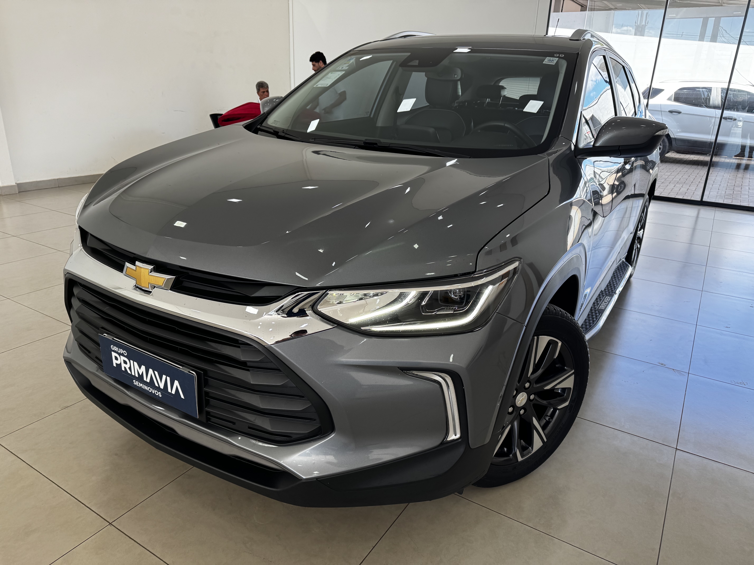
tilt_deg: -20.8
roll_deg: -2.7
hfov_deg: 71.6
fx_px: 523
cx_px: 377
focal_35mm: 24
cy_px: 282
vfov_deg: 56.8
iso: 80
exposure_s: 1/203
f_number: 1.78
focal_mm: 6.76
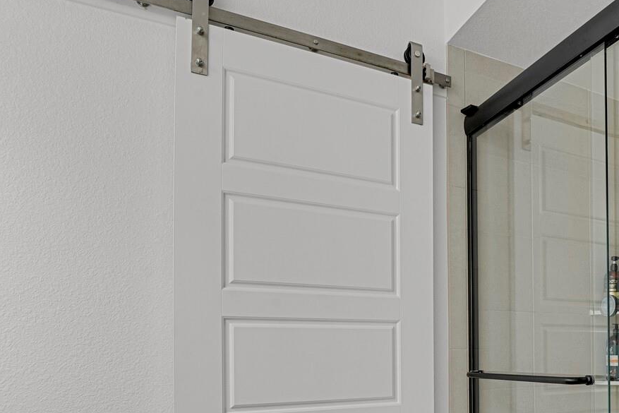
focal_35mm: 31
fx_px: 533
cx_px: 545
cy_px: 343
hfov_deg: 53.5
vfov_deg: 40.2
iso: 250
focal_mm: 17
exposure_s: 2
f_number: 8
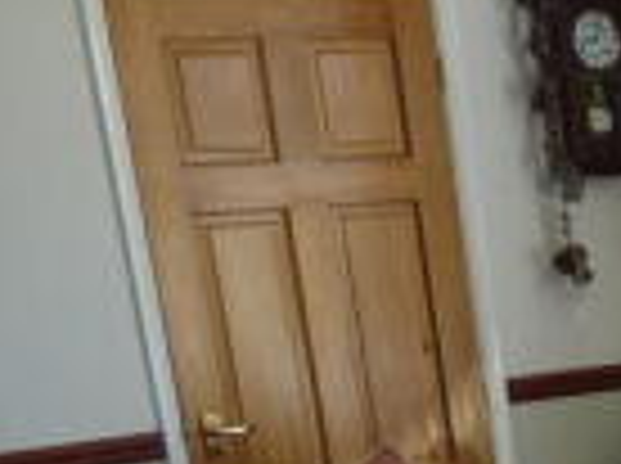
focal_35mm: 106
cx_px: 1087
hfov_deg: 16.0
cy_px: 863
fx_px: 1898
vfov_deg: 12.6
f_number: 3.3
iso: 80
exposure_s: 1/30
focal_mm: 4.1
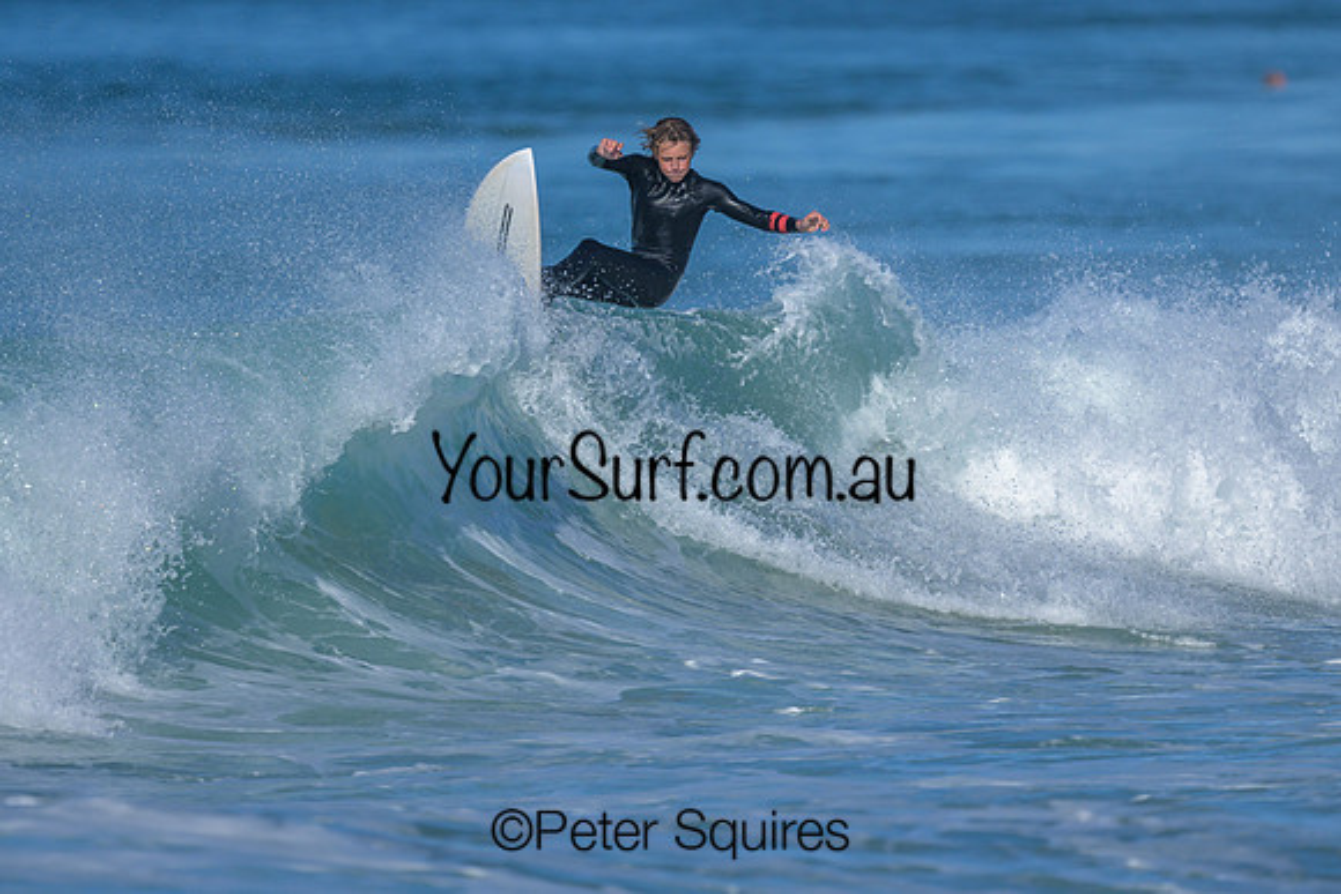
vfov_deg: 1.3
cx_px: 556
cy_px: 461
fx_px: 41002
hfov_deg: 1.9
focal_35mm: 1101
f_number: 6.3
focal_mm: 800
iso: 160
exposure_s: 1/2000
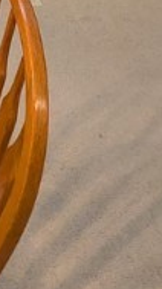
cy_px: -260
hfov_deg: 15.1
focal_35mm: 71
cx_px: -115
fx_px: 543
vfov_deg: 19.7
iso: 177
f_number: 2.2
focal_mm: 2.35
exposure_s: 1/60
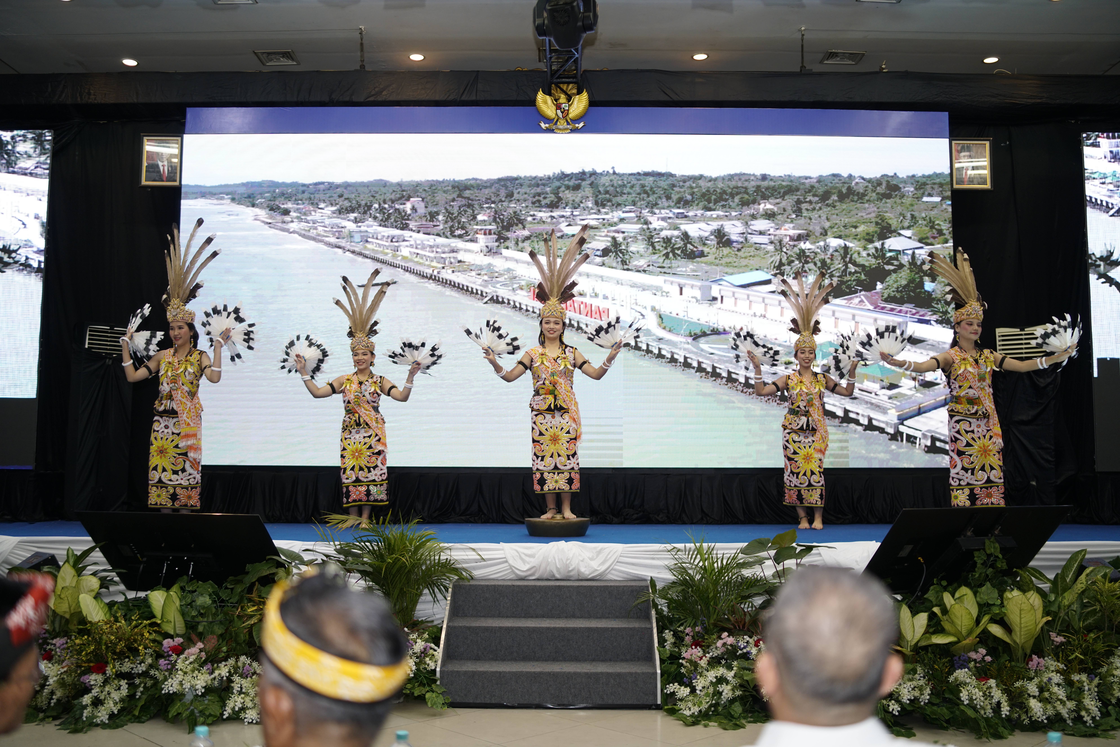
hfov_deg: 54.4
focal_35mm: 35
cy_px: 374
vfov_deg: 37.9
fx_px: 1089
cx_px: 560
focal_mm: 35
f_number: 1.4
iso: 400
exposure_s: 1/250
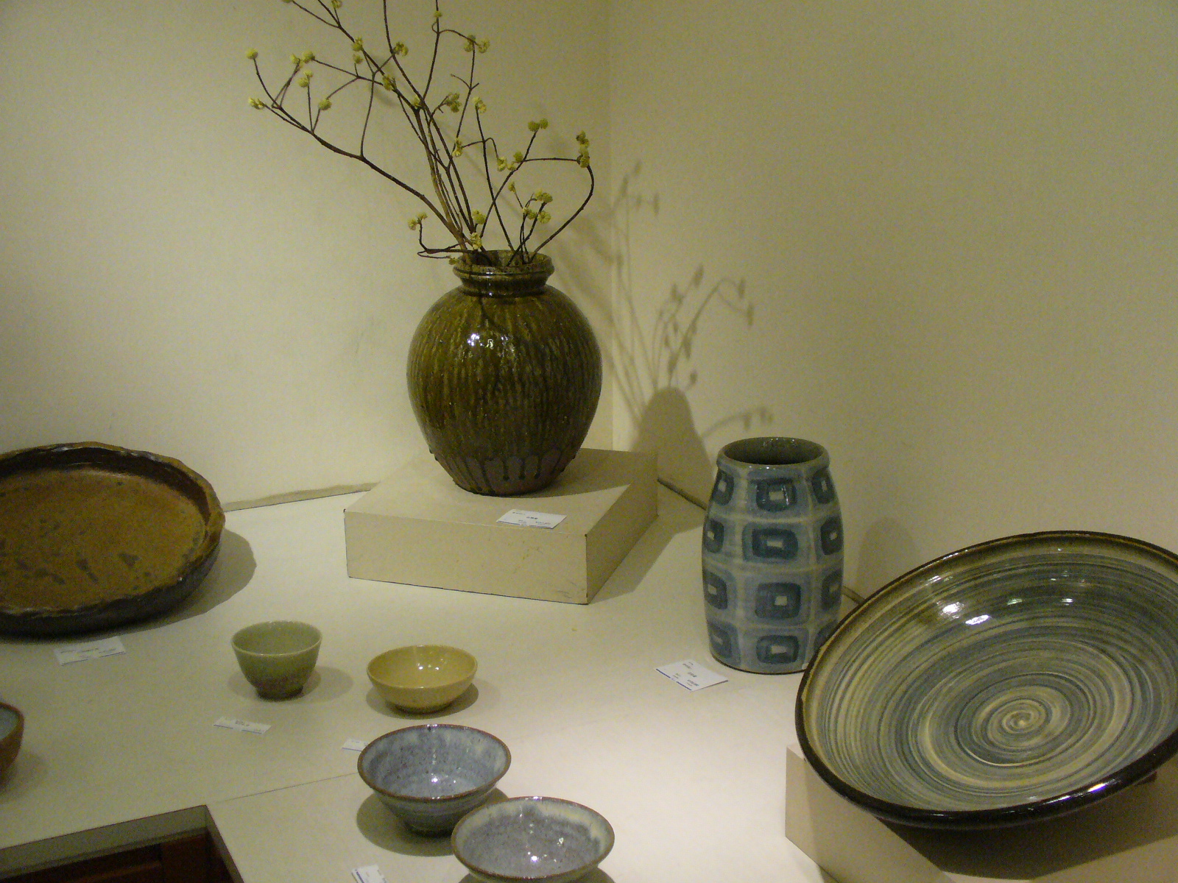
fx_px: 1633
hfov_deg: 39.7
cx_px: 589
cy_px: 442
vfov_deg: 30.3
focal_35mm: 48
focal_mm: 7.9
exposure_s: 1/250
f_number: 3
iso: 400
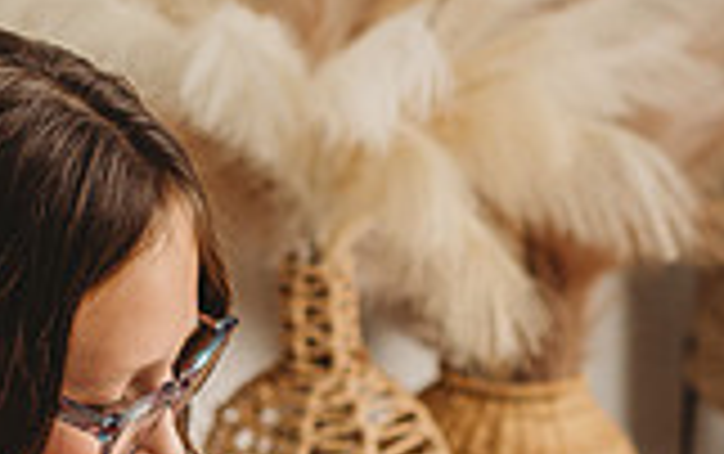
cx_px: 612
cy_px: 775
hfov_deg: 13.4
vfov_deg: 8.2
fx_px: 3062
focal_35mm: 155
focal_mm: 35
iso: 200
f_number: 3.2
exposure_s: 1/125
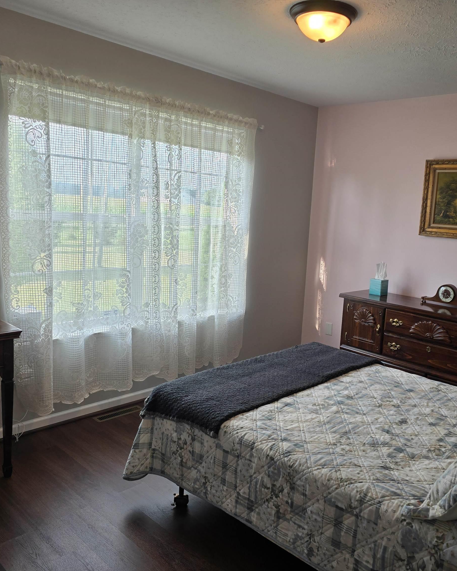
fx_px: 507
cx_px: 288
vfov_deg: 58.8
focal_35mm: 30
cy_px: 285
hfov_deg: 48.0
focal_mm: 6.3
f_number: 1.7
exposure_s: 1/120
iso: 64
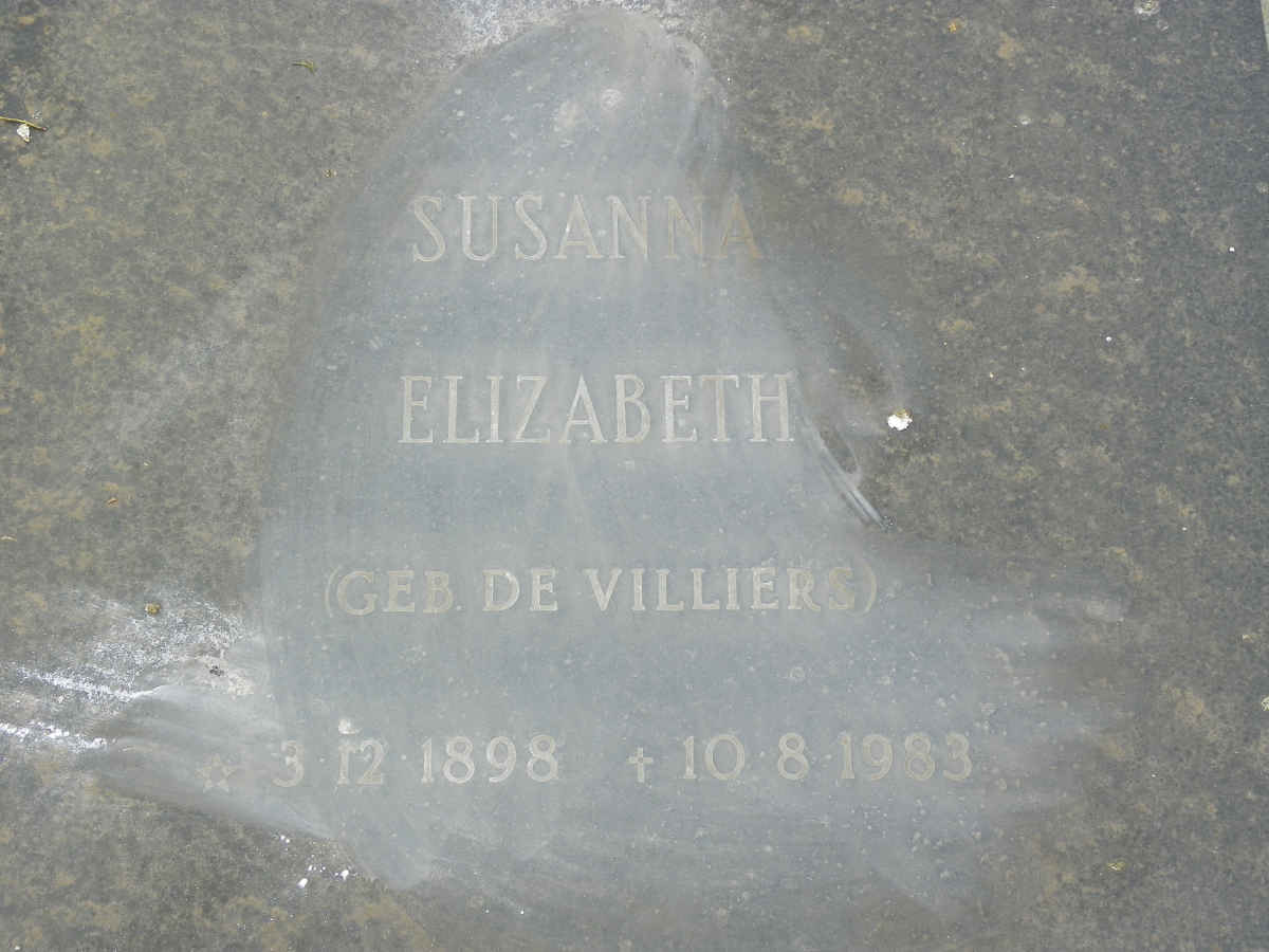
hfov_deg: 34.3
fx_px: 2053
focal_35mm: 56
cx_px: 634
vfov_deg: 26.1
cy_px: 476
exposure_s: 1/160
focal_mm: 9.9
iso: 64
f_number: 4.5
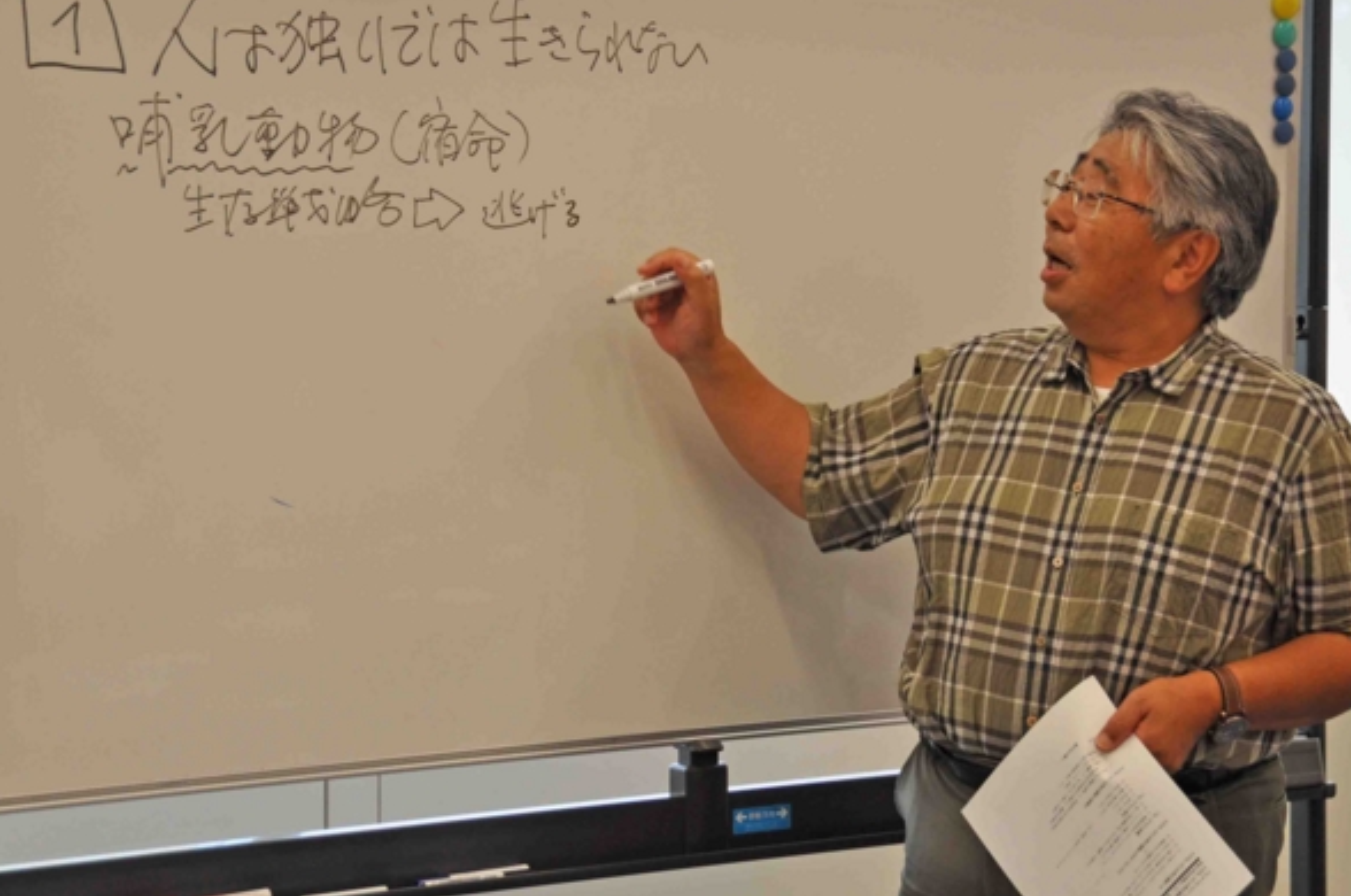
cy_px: 403
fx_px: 3822
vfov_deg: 13.4
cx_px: 724
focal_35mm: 102
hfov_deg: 20.0
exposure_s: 1/100
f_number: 4.8
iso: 400
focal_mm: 50
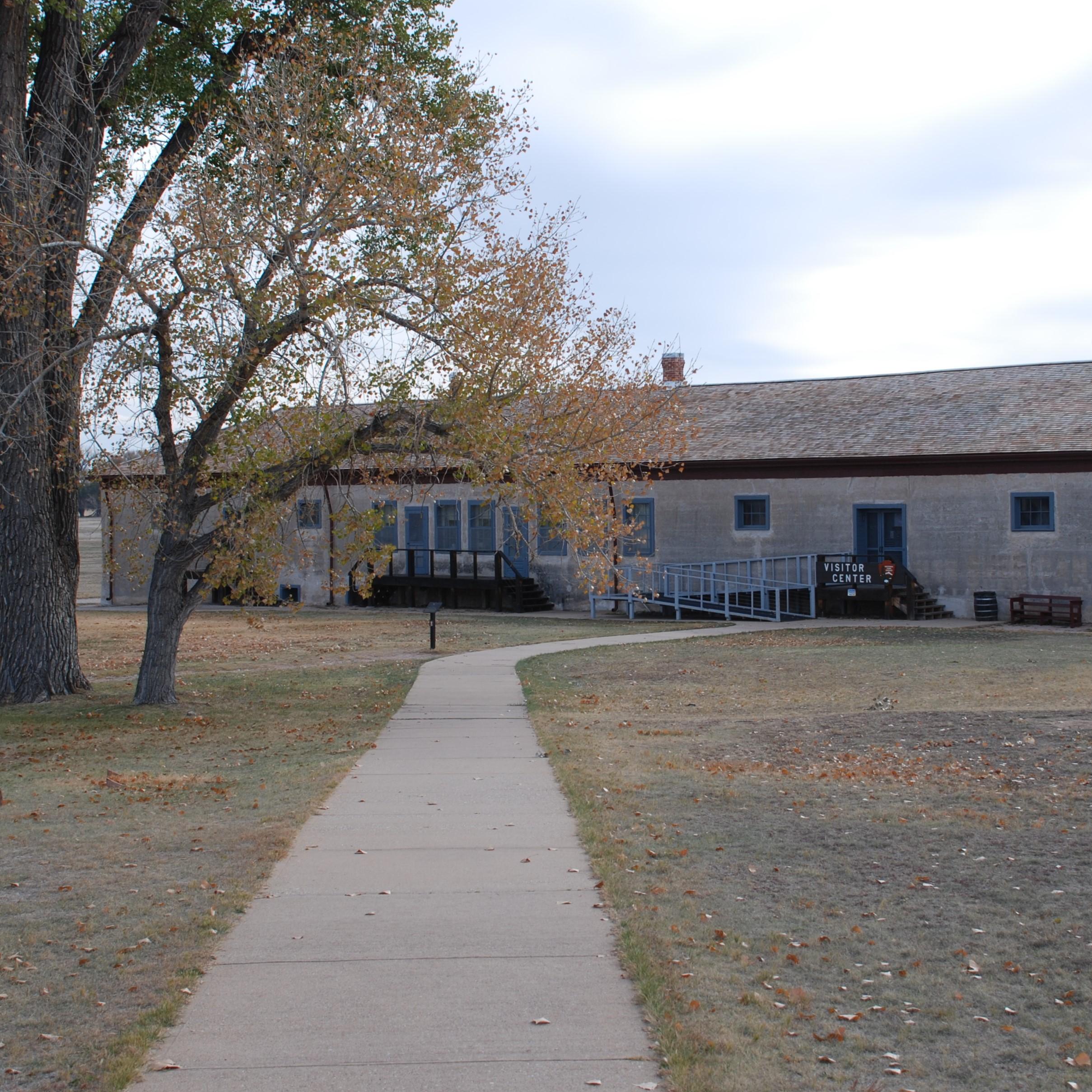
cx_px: 637
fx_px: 1927
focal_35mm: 54
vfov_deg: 31.6
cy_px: 544
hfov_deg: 31.6
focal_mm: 28
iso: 100
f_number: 7.1
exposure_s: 1/200
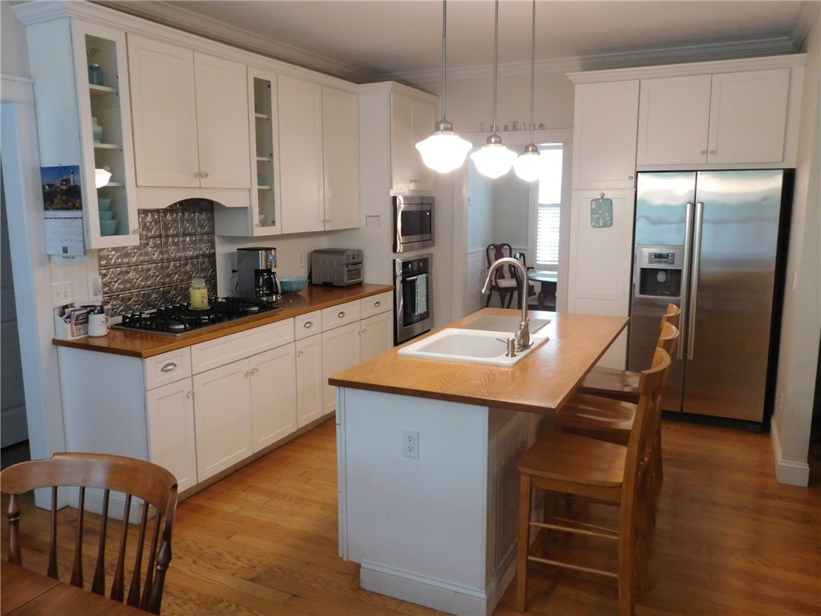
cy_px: 308
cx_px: 410
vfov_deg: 49.7
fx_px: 664
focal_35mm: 28
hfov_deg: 63.4
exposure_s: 1/30
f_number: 3.2
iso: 400
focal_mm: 4.9
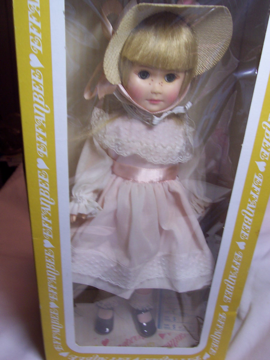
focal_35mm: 37
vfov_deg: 50.1
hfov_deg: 38.7
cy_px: 180
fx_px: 385
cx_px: 135
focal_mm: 5.6
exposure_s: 1/30
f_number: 2.8
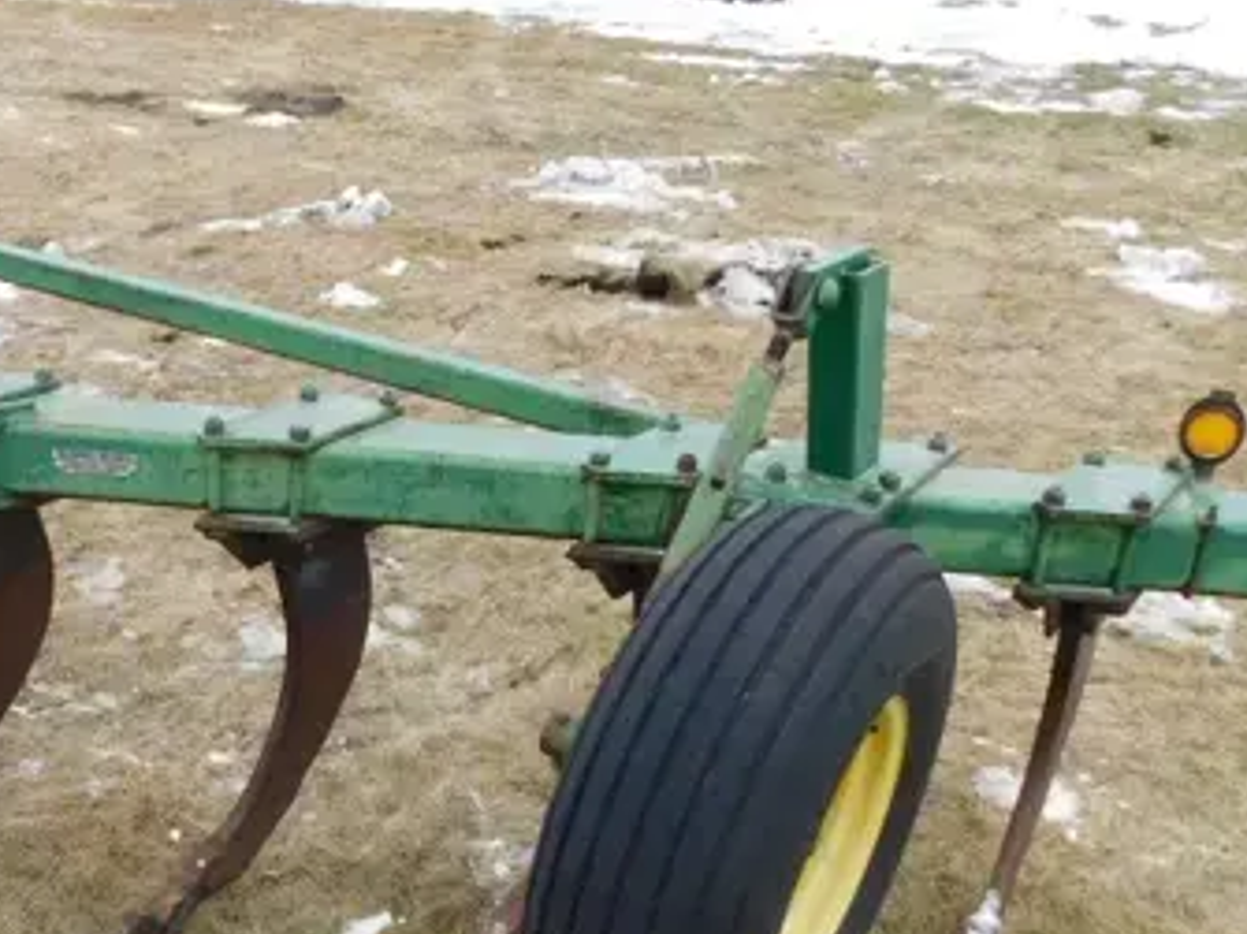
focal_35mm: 44
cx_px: 272
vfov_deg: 32.6
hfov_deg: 41.3
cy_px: 603
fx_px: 1584
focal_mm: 4
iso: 125
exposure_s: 1/400
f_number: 3
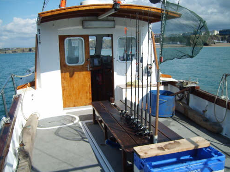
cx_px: 112
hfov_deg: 51.4
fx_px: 239
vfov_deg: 39.6
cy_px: 88
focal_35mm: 36
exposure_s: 1/250
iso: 50
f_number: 7.1
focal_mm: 5.8
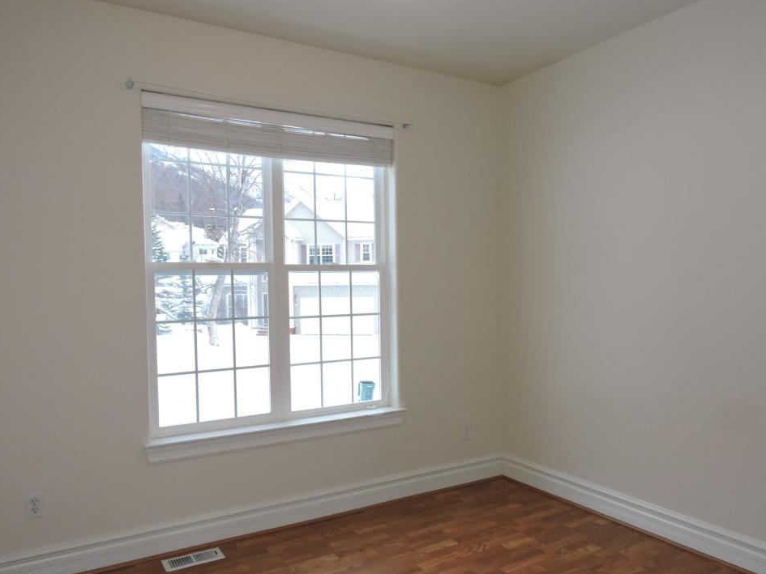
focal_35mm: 26
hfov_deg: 67.3
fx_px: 575
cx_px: 386
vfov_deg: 53.0
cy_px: 308
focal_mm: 4.3
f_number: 3.3
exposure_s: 1/40
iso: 140
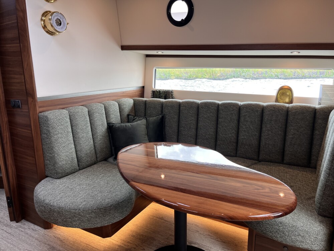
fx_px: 251
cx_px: 167
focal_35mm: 26
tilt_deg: -13.1
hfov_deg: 67.3
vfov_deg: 53.1
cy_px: 126
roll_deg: +2.1
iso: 80
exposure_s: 1/121
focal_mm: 5.1
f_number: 1.6
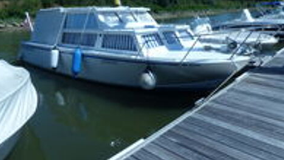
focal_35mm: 28
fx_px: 211
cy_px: 60
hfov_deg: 67.9
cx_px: 139
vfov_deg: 41.2
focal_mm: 4.5
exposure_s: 1/320
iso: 100
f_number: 8
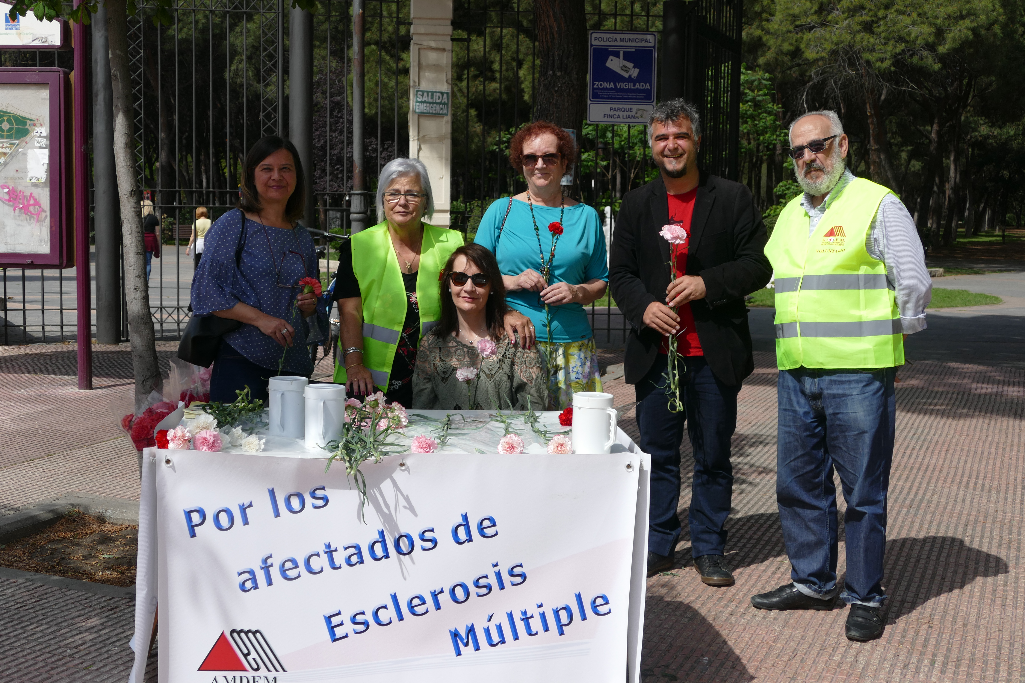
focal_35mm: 49
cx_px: 512
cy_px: 342
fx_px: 1395
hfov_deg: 40.3
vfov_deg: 27.5
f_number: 3.5
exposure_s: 1/2000
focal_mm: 17.83
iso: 125
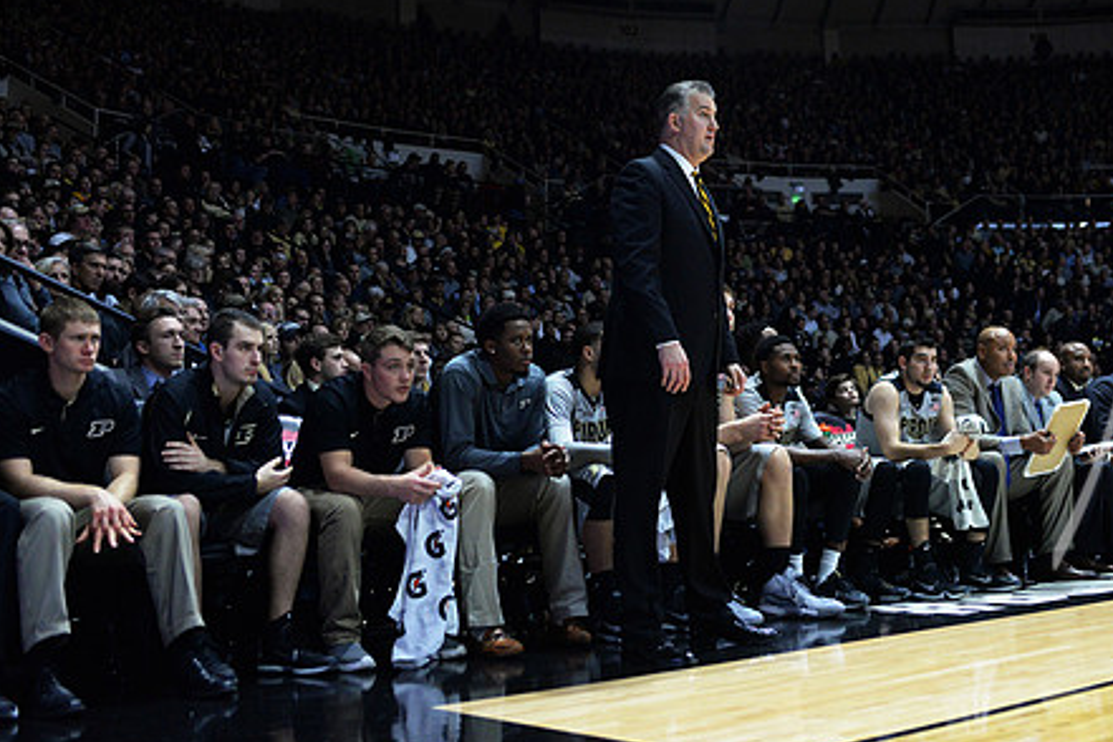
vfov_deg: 29.1
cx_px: 671
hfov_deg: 42.5
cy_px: 274
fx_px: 1422
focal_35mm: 46
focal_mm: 35
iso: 4000
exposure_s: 1/1000
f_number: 3.2
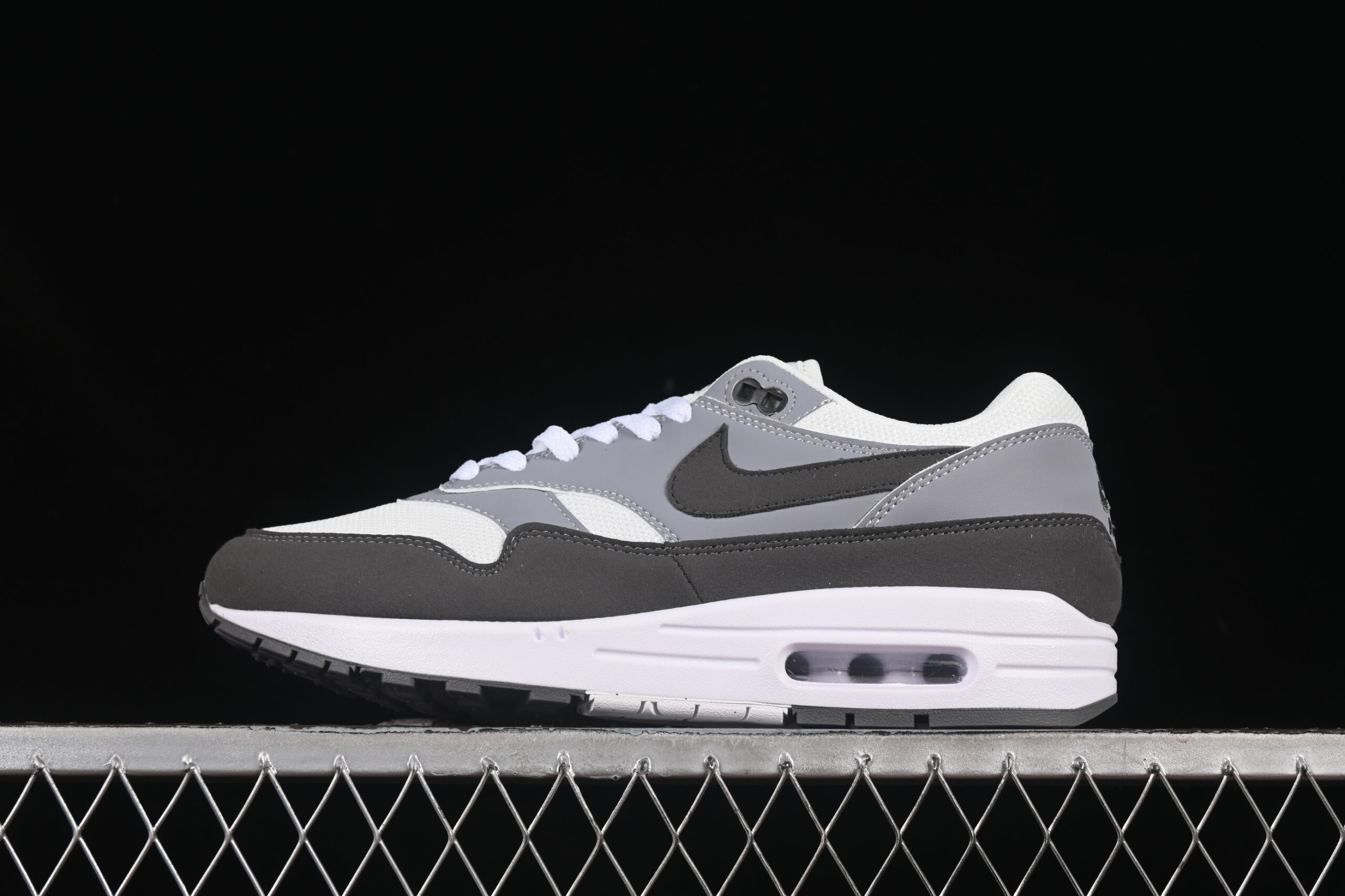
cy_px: 448
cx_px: 672
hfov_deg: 27.0
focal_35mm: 75
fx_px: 2802
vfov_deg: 18.2
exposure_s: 1/60
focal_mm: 50
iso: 160
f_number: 8
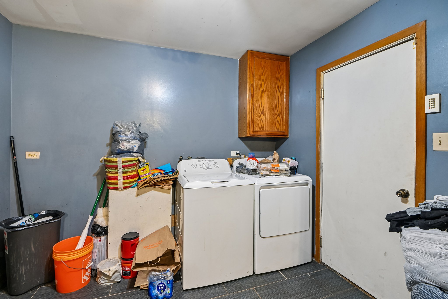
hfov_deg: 96.7
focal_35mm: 16
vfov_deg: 73.7
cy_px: 150
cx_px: 224
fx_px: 199
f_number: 13
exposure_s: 1/1.67
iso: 400
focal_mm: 16
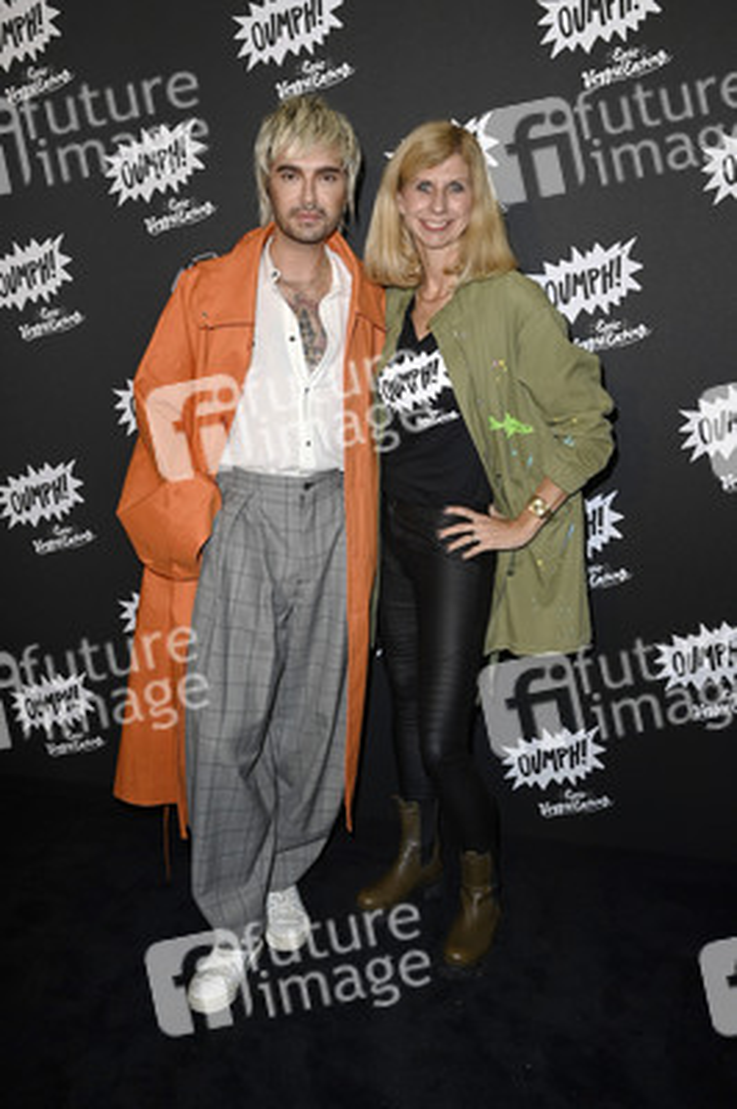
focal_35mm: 32
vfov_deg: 58.8
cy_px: 554
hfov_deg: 41.0
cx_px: 368
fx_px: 984
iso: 400
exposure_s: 1/250
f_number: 5.6
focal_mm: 32
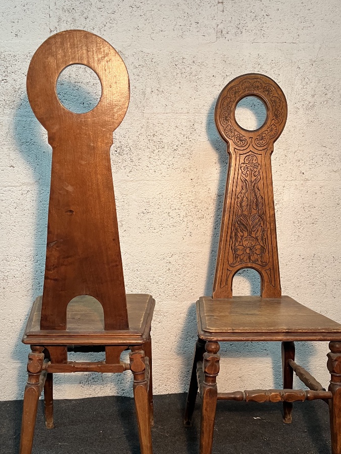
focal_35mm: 35
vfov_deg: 52.2
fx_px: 459
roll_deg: -0.2
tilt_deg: -13.9
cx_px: 146
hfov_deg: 40.6
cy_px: 276
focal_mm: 5.1
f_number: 1.6
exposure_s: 1/50
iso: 160
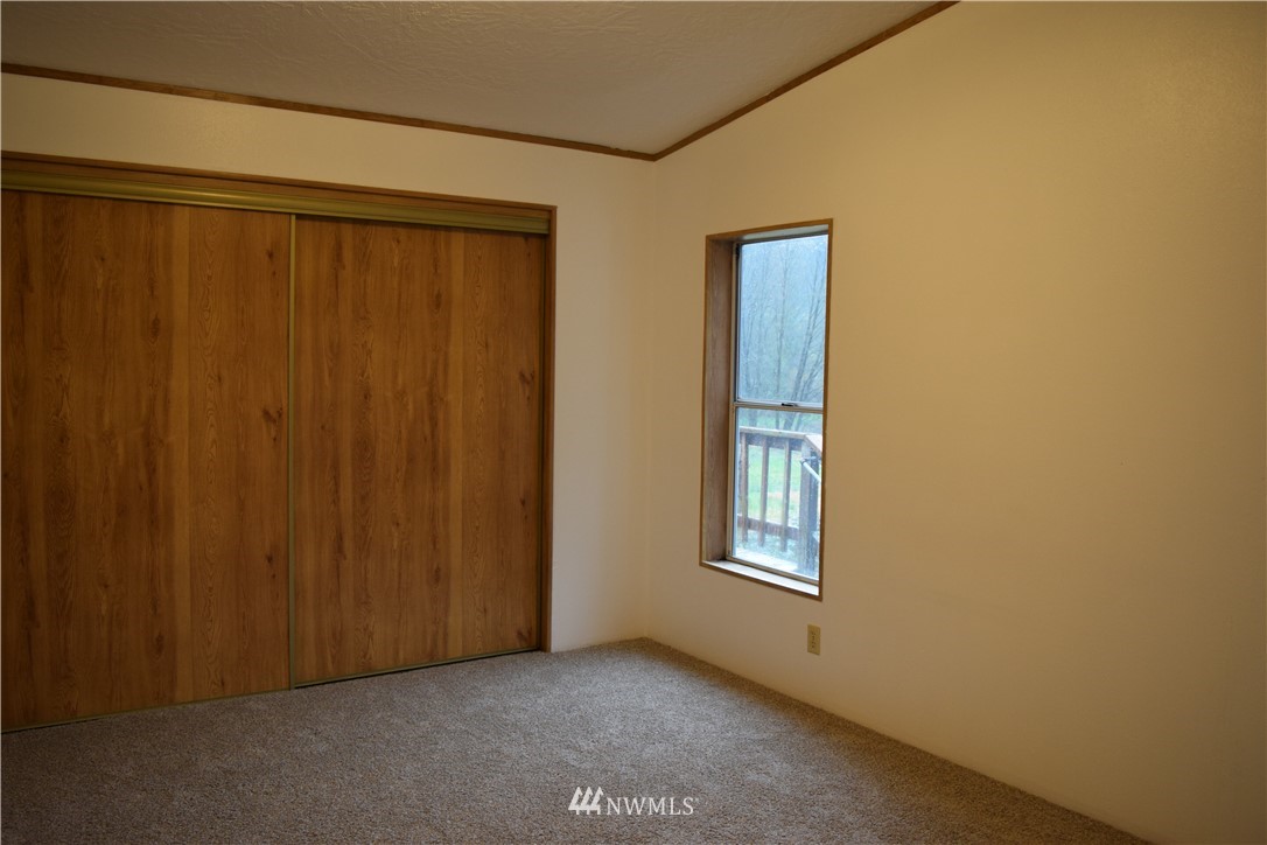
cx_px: 634
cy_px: 422
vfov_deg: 47.9
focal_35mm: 27
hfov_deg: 67.4
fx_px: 950
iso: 720
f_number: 4
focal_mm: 18
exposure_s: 1/60
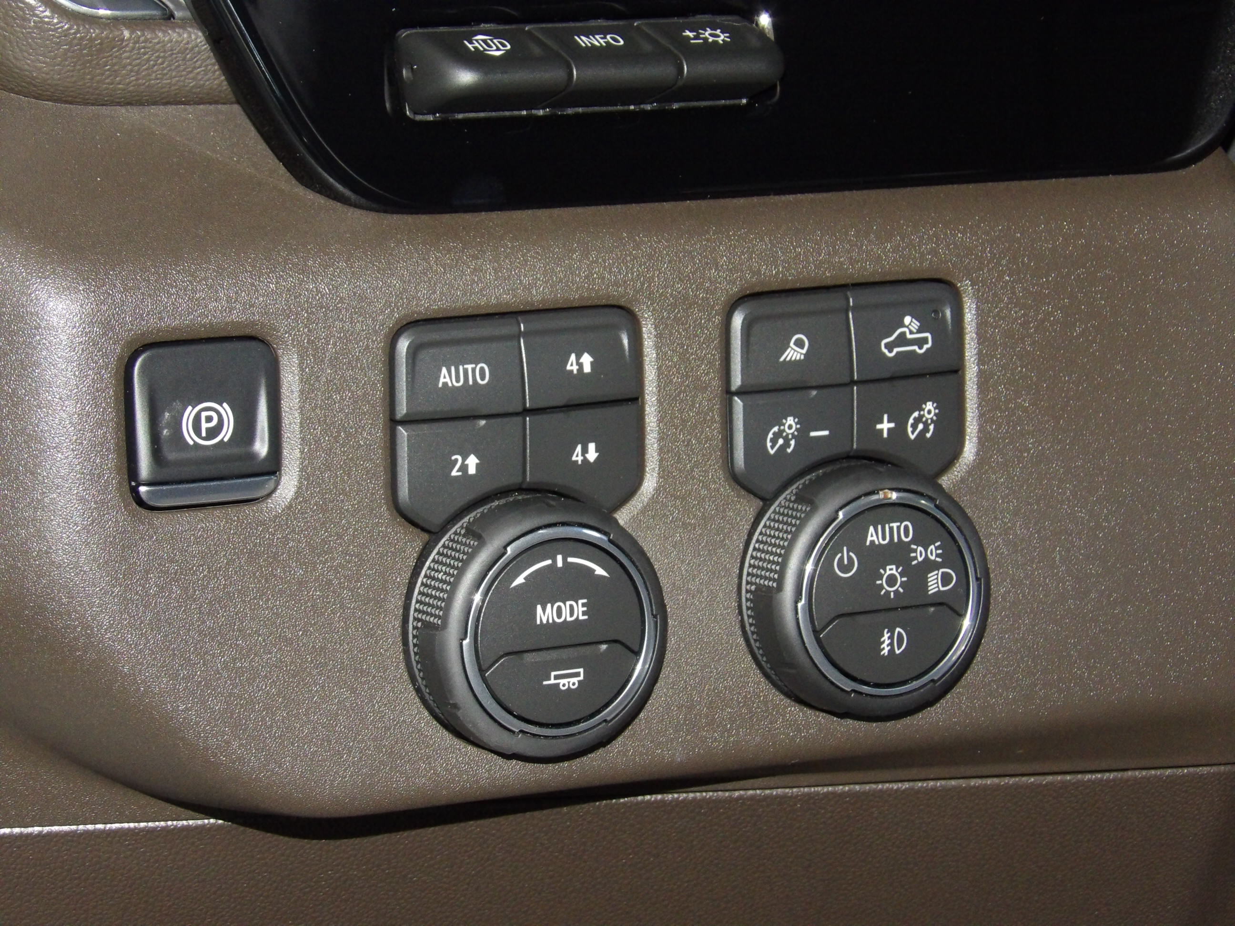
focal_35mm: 143
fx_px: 5102
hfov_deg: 13.8
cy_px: 463
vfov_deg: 10.4
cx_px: 618
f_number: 4.3
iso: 640
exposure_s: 1/100
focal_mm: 25.6
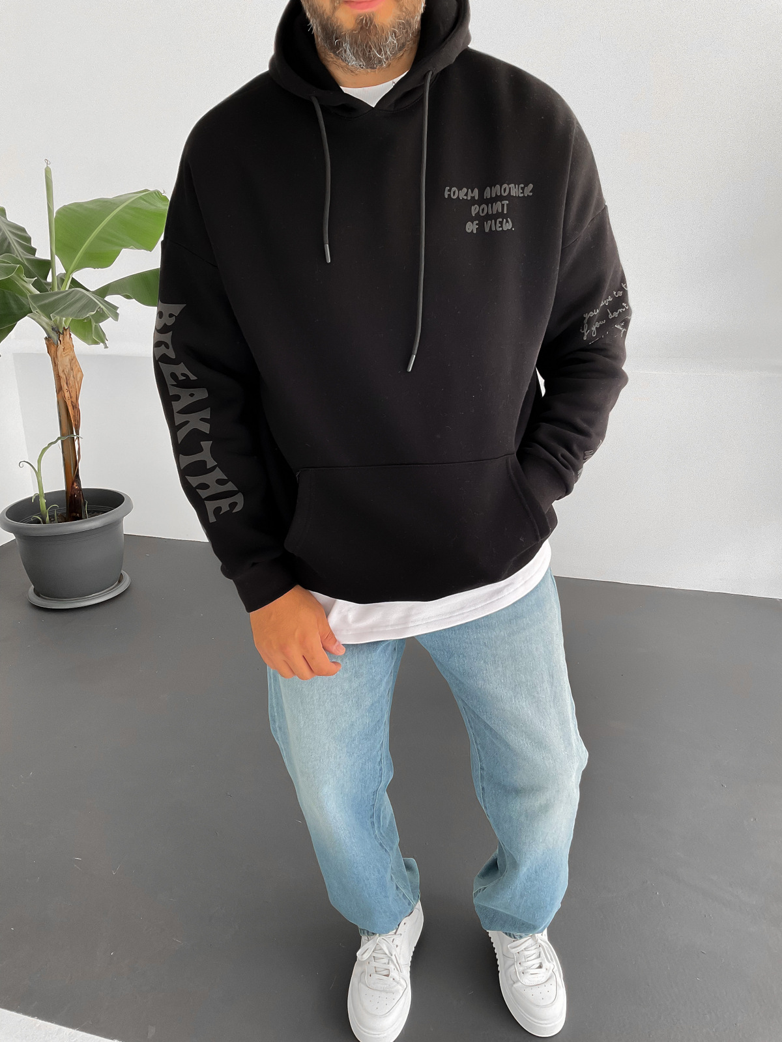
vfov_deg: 61.7
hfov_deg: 48.2
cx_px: 391
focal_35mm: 29
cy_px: 521
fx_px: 874
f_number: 1.8
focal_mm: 3
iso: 64
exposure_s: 1/120
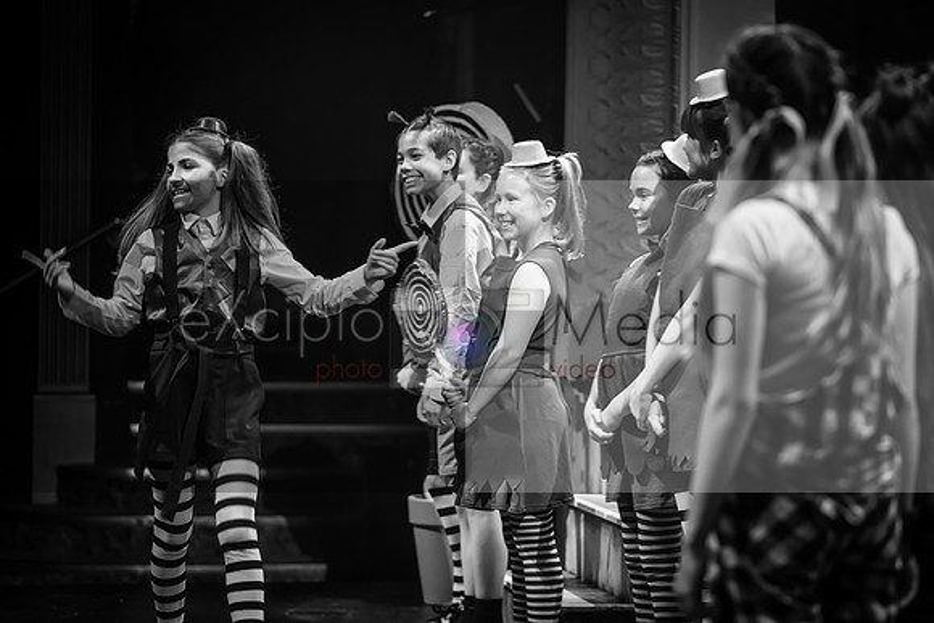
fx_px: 3056
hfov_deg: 17.4
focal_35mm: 118
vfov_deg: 11.6
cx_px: 505
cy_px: 316
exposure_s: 1/60
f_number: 2.8
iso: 1600
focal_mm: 109
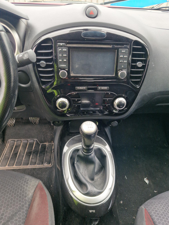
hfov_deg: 58.9
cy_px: 112
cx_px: 84
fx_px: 150
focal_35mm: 23
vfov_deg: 73.9
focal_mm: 5.4
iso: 50
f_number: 1.8
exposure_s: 1/50
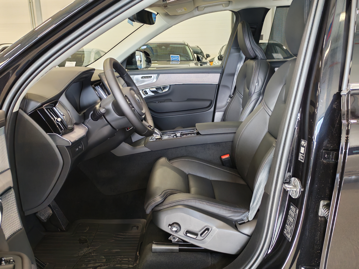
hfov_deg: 58.4
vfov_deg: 45.4
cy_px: 134
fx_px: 321
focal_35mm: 31
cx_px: 180
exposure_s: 1/100
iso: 640
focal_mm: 6.12
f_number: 1.9
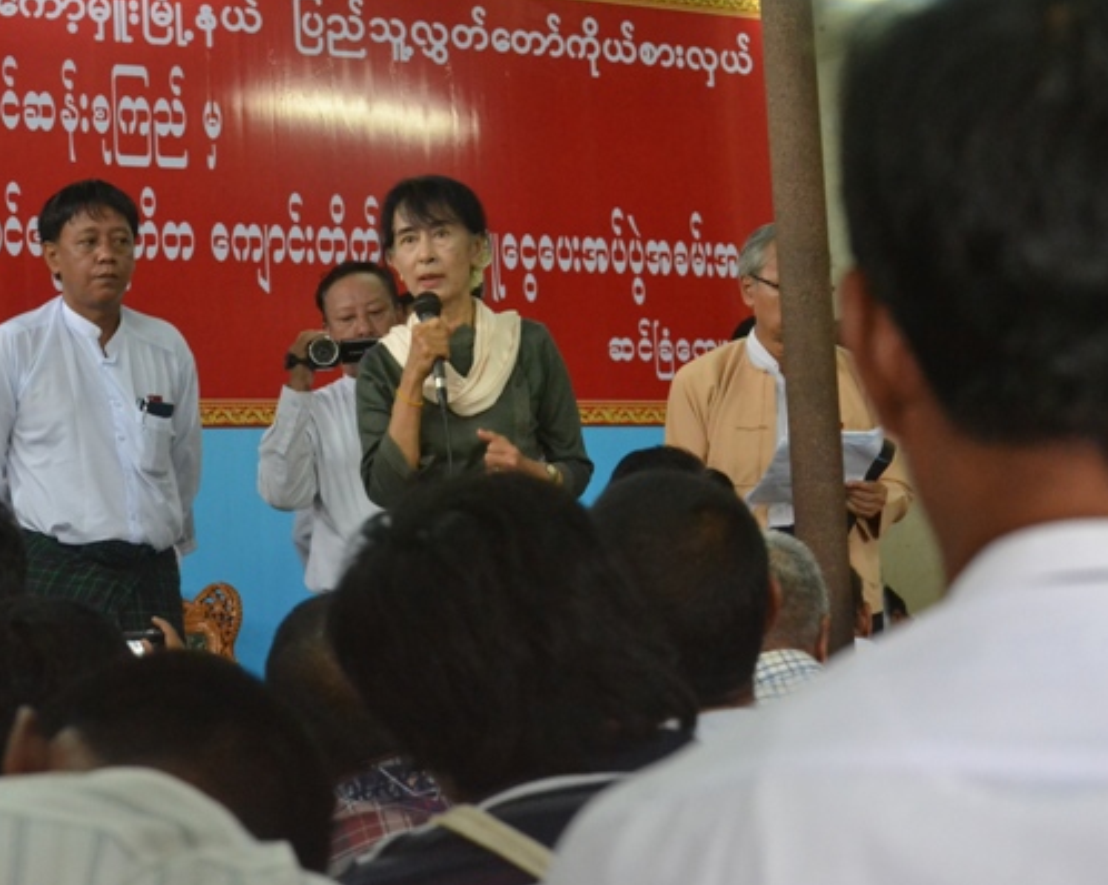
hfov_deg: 19.2
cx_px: 438
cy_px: 432
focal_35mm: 100
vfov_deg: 15.4
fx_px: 3265
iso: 3200
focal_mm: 55
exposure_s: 1/25
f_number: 7.1
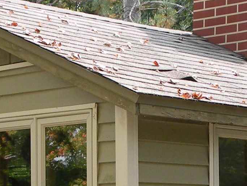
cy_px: 257
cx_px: 179
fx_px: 1056
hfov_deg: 13.3
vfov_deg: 9.8
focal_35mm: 148
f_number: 4.5
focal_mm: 5.8
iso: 64
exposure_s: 1/96.4
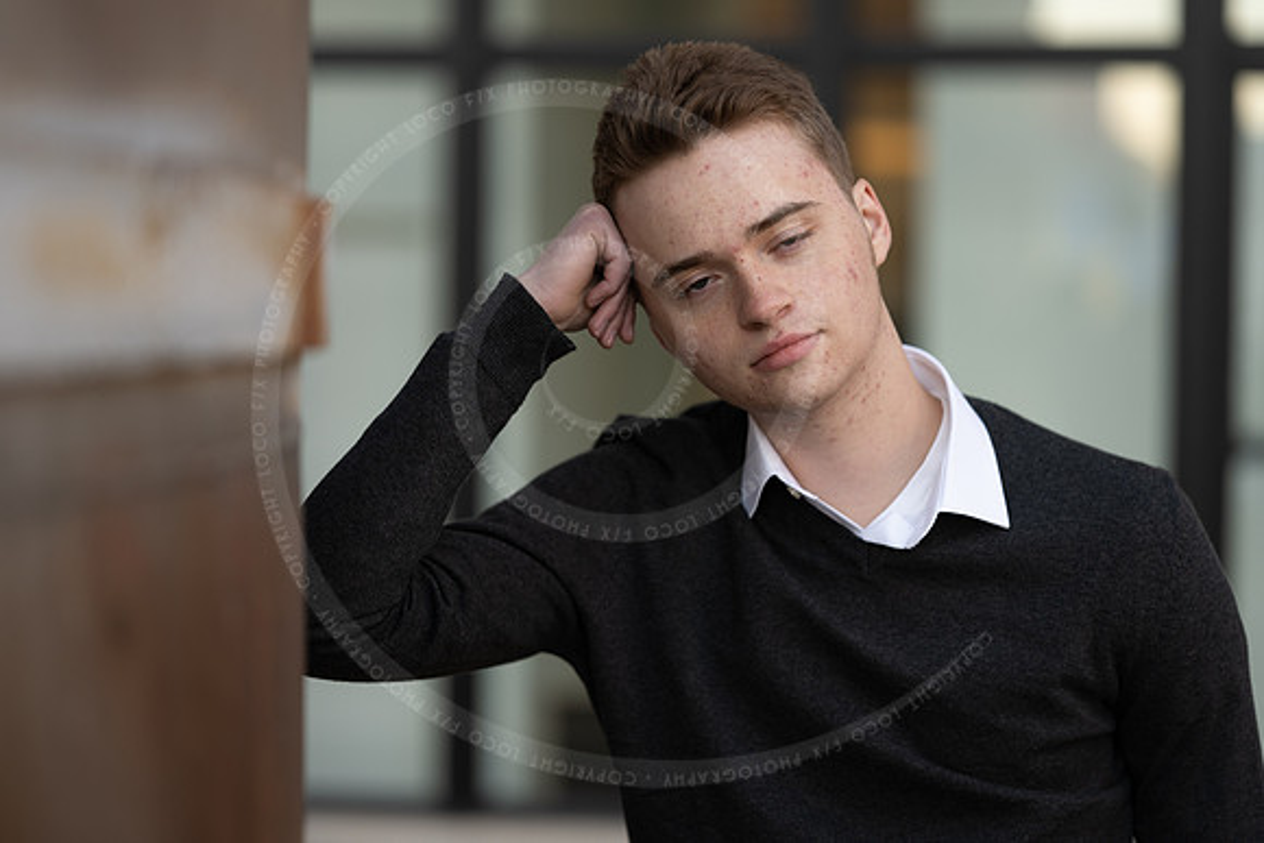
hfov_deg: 23.9
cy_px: 422
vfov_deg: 16.1
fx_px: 2985
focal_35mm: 85
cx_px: 632
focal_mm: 85
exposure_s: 1/200
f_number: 1.8
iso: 200
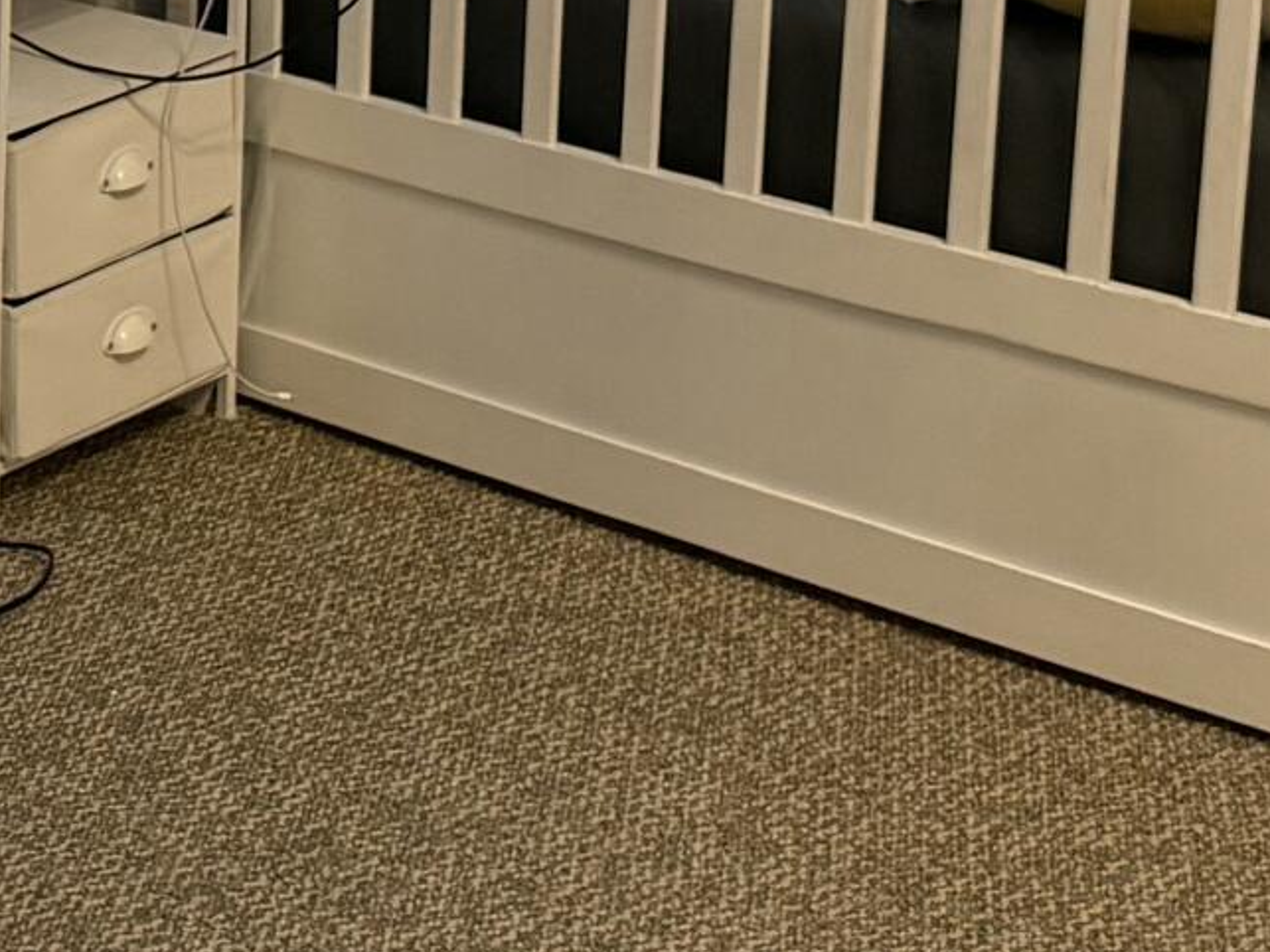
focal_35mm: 112
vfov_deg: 13.0
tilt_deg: -12.3
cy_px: -117
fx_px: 4108
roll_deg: +0.7
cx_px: -263
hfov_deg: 16.8
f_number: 1.78
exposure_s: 1/60
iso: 250
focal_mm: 6.76
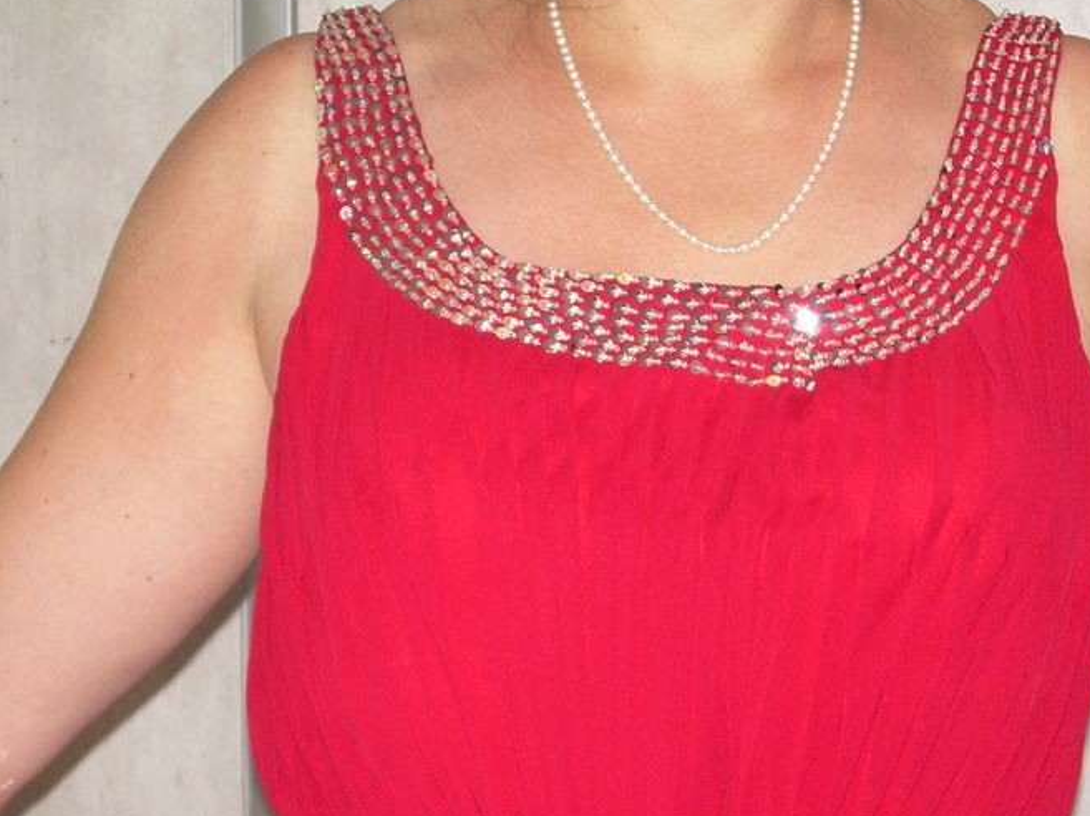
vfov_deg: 14.9
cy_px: 571
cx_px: 614
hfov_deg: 19.8
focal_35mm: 99
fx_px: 3116
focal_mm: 11
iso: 92
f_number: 3.6
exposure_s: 1/60
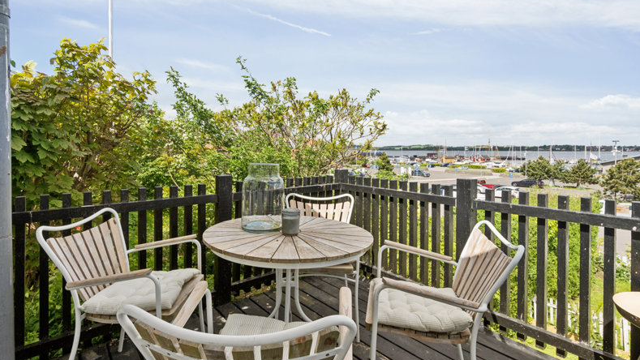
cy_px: 184
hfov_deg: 94.2
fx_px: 298
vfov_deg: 62.4
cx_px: 318
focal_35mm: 18
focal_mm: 11
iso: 200
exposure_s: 1/500
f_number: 8
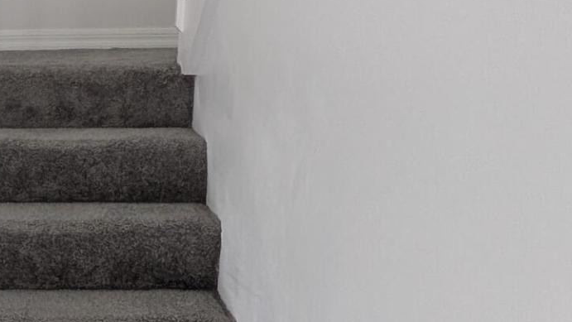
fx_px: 895
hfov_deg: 31.9
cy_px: 266
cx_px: -37
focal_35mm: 59
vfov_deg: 20.1
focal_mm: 1.54
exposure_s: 1/27
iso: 42
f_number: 2.2
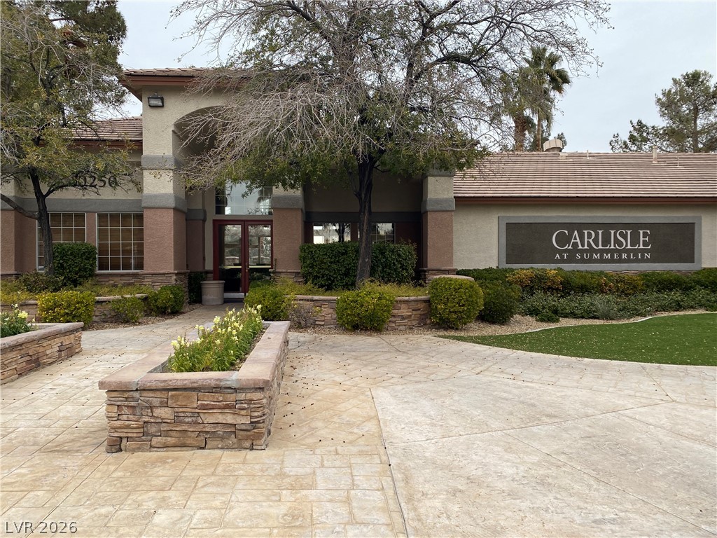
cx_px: 358
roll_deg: +0.1
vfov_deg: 53.1
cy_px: 269
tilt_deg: -1.1
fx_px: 539
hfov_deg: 67.3
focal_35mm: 26
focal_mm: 4.25
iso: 32
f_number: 1.8
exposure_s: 1/588
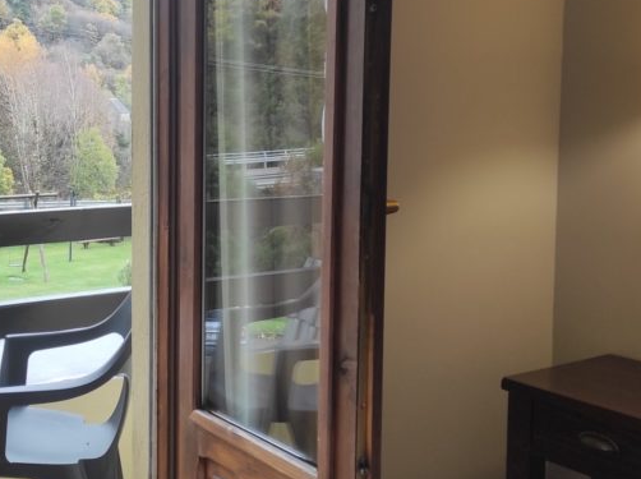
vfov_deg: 28.4
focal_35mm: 51
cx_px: 213
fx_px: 943
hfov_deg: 37.1
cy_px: 184
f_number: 1.89
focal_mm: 5.43
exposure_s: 1/100
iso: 139
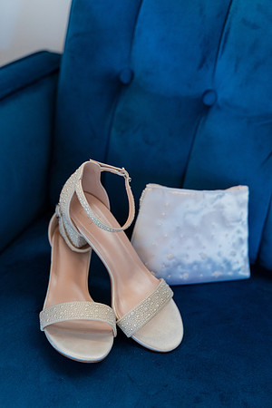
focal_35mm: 45
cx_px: 136
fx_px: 510
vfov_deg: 43.6
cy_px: 204
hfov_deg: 29.9
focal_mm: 45
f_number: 2.8
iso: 1600
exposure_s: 1/125
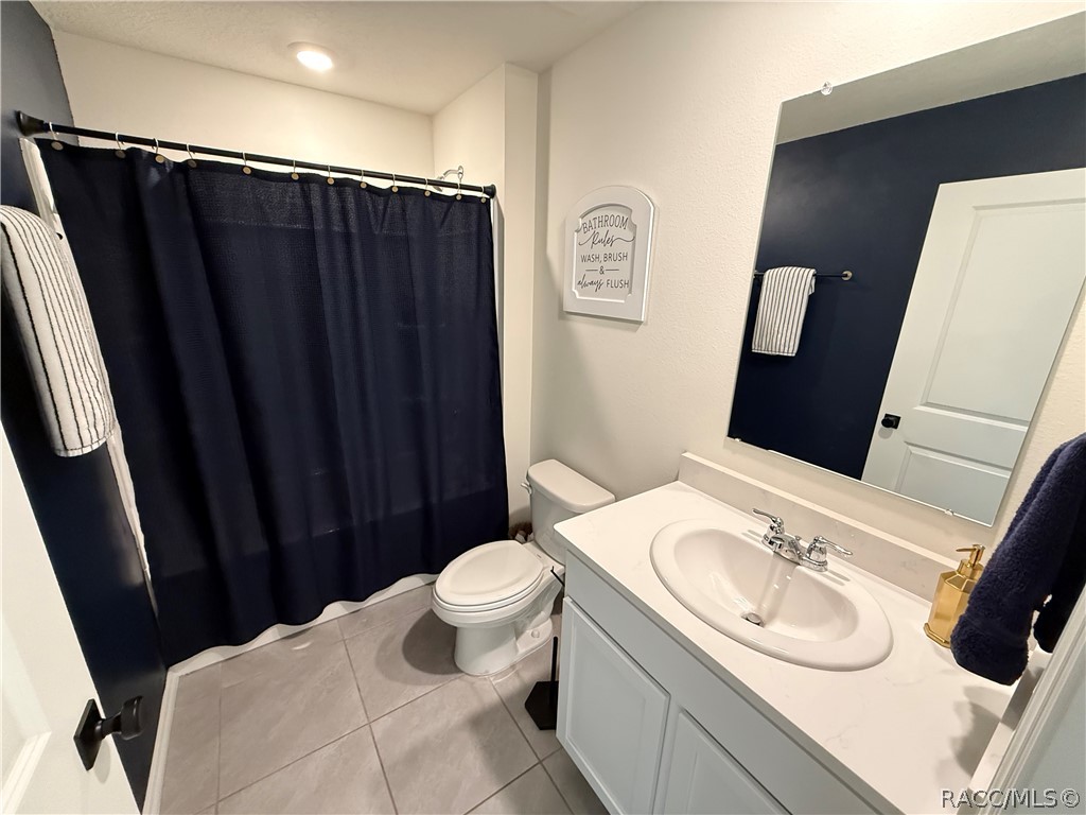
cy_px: 408
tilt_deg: -16.5
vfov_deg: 85.7
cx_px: 543
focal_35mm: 14
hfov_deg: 102.1
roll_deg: -1.7
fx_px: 439
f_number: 2.2
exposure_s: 1/60
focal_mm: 2.22
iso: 640
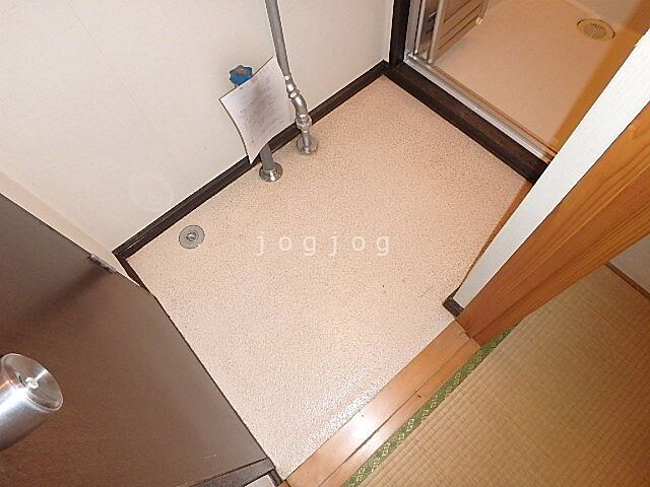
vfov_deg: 63.4
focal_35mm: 21
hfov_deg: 79.0
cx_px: 325
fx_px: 394
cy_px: 244
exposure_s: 1/30
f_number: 3.5
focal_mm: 3.7
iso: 400
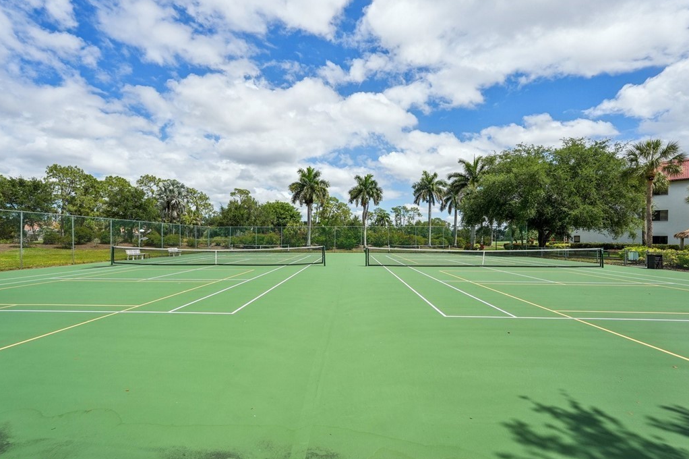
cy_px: 237
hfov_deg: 93.3
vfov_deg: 70.3
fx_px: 325
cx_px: 331
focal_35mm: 17
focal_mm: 16
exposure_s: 1/2000
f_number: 8
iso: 400
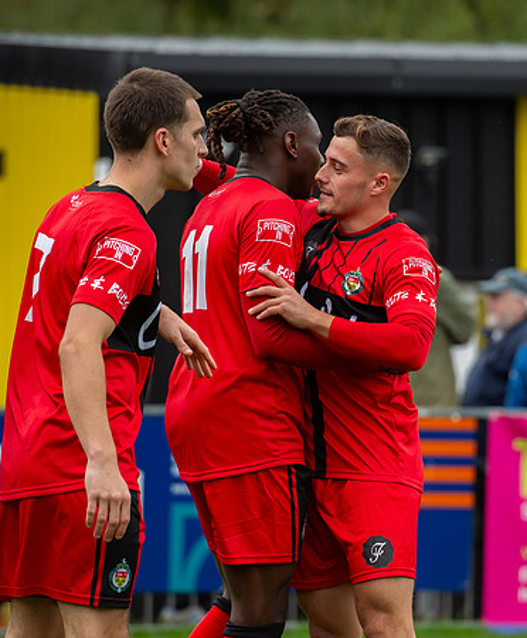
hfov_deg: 5.2
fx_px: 5812
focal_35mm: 304
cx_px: 400
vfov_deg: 6.3
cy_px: 309
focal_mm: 200
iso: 800
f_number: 4.5
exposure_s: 1/1250
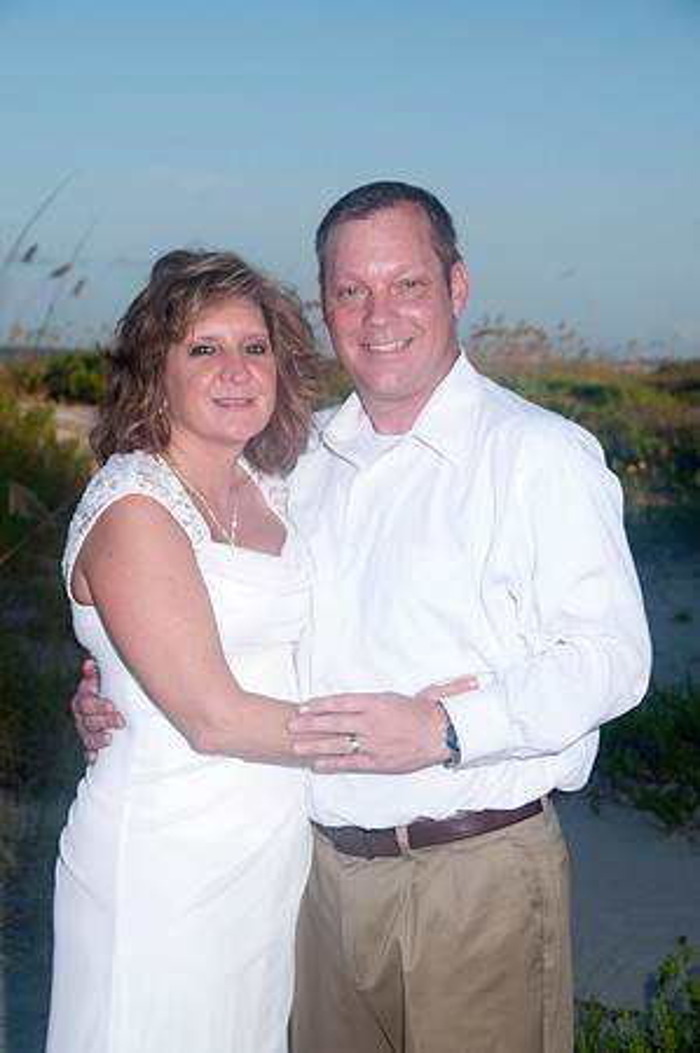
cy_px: 526
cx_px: 350
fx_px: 2280
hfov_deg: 17.5
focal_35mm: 78
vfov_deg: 26.0
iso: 100
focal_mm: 52
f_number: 8
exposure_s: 1/250
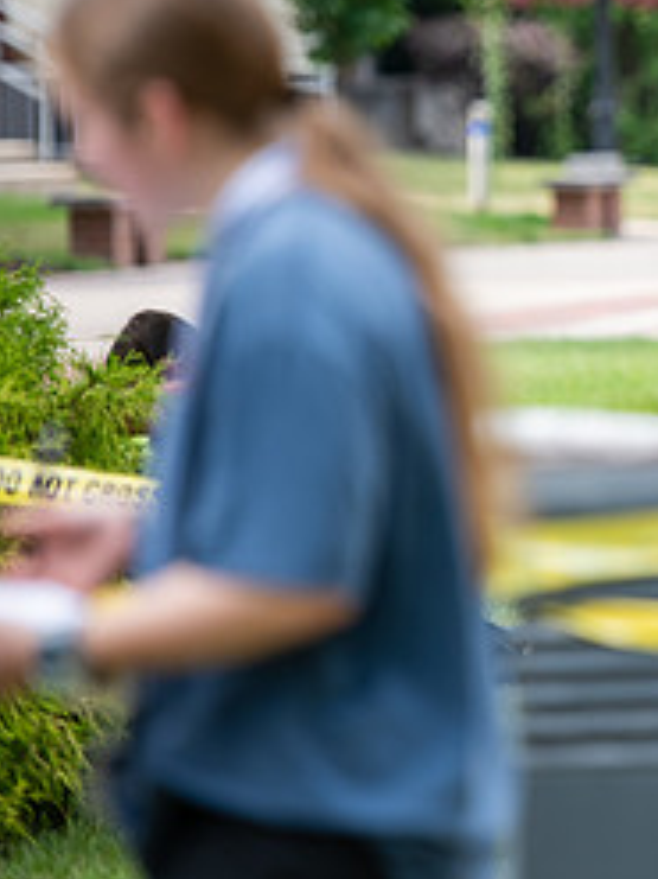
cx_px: 857
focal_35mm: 396
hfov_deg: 3.7
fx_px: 10045
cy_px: 290
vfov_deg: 5.0
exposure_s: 1/400
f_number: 3.2
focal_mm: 175
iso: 200
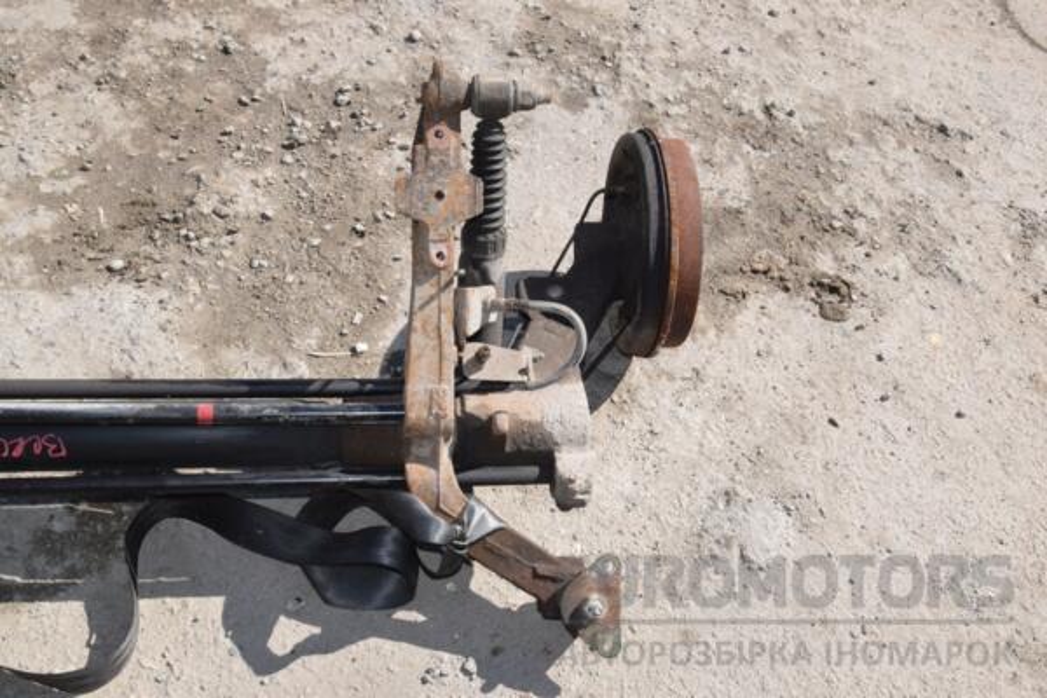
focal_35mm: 39
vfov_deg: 34.2
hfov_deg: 49.6
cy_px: 349
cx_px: 524
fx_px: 1134
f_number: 20
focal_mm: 26
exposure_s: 1/200
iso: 800
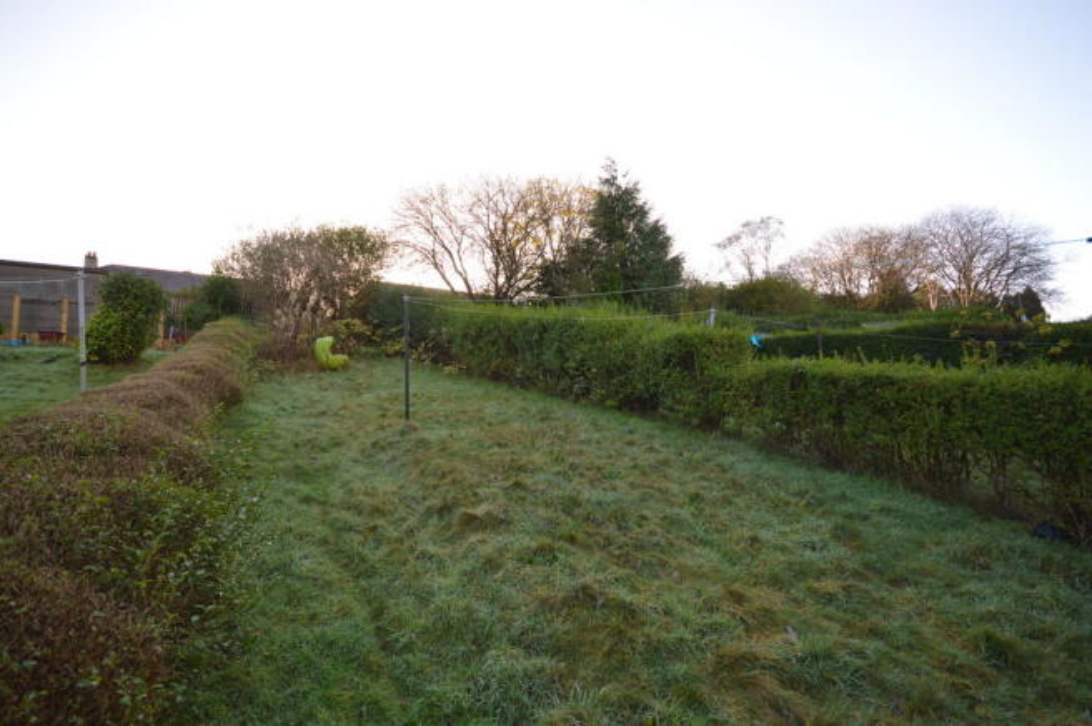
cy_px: 363
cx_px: 546
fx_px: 455
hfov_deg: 100.4
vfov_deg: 77.2
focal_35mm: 15
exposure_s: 1/125
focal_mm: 10
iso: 250
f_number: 5.6
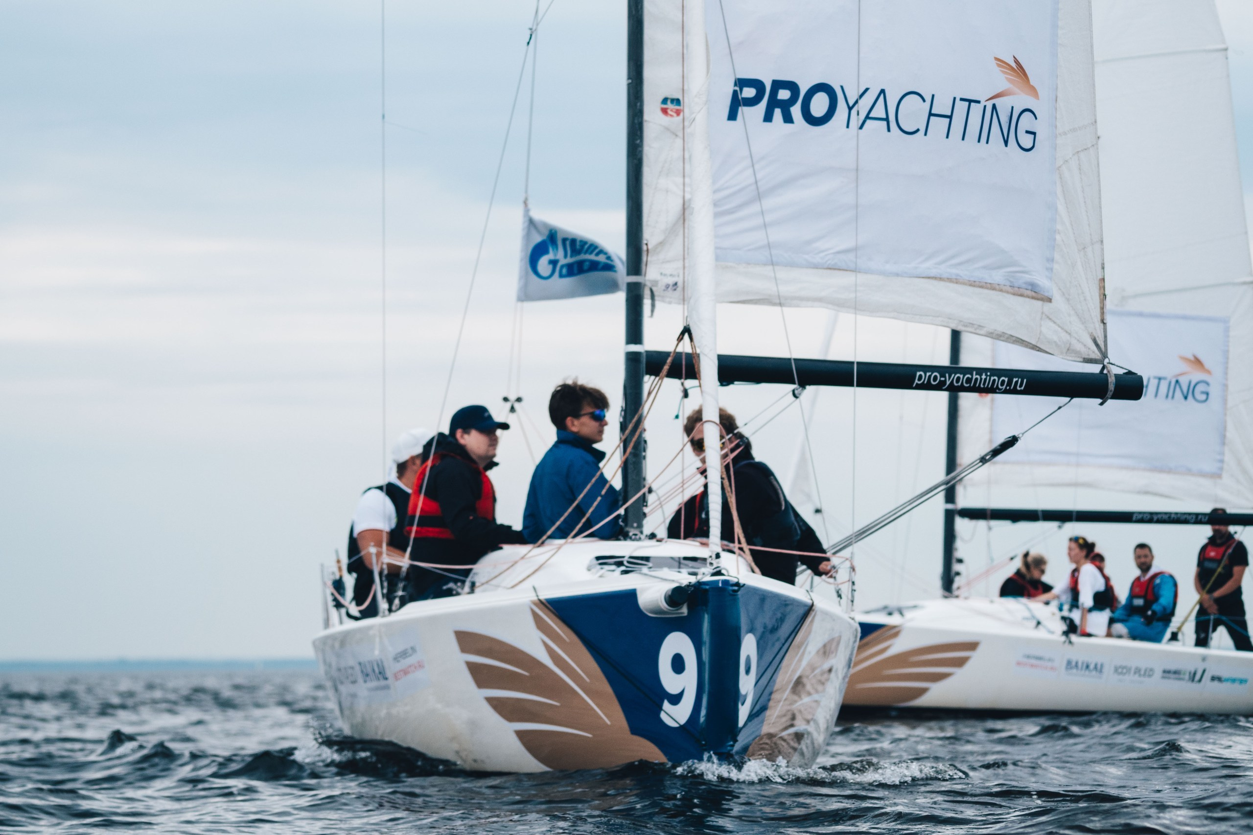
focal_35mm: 162
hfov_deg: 12.6
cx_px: 626
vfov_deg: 8.4
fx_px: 5655
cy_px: 418
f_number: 4
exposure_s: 1/800
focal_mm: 103
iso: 320
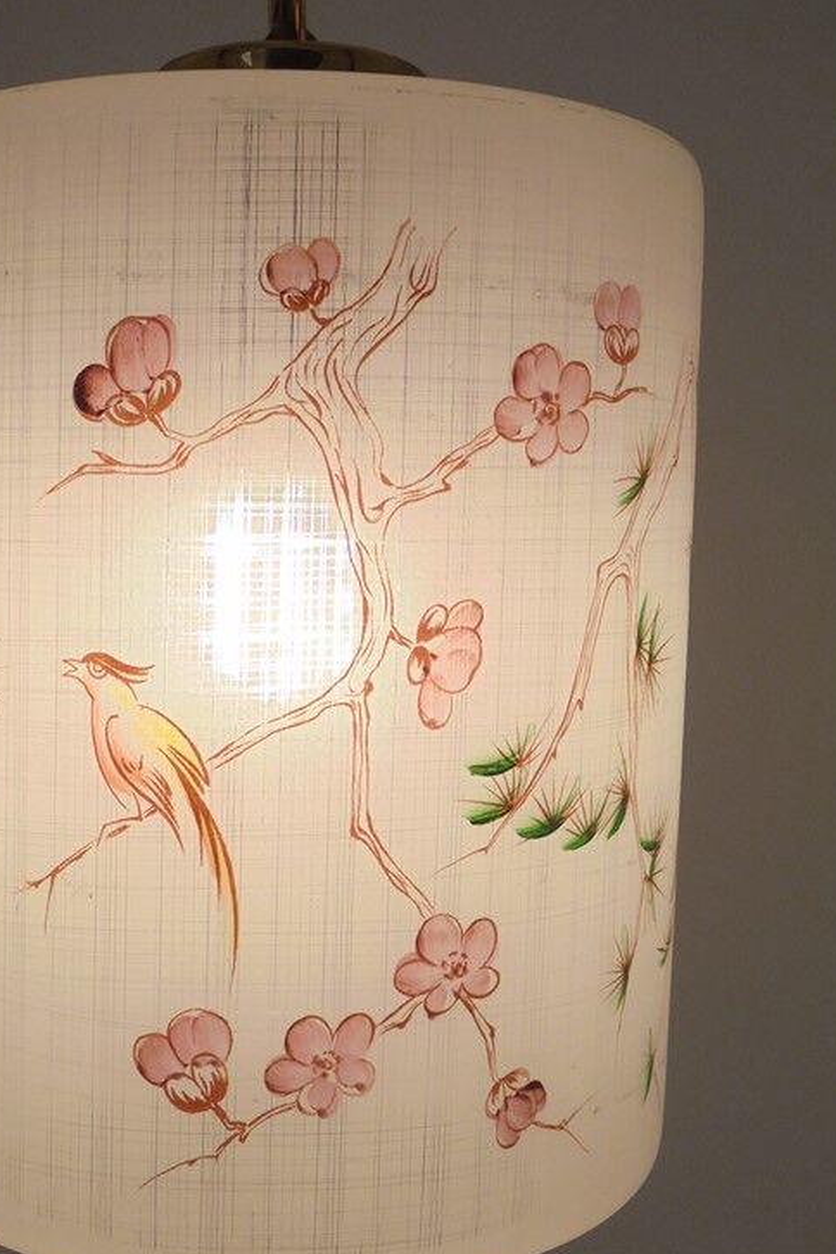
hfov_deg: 27.4
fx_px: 1707
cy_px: 665
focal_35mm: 49
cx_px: 282
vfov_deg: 40.3
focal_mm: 6.9
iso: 100
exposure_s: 1/40
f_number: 4.2
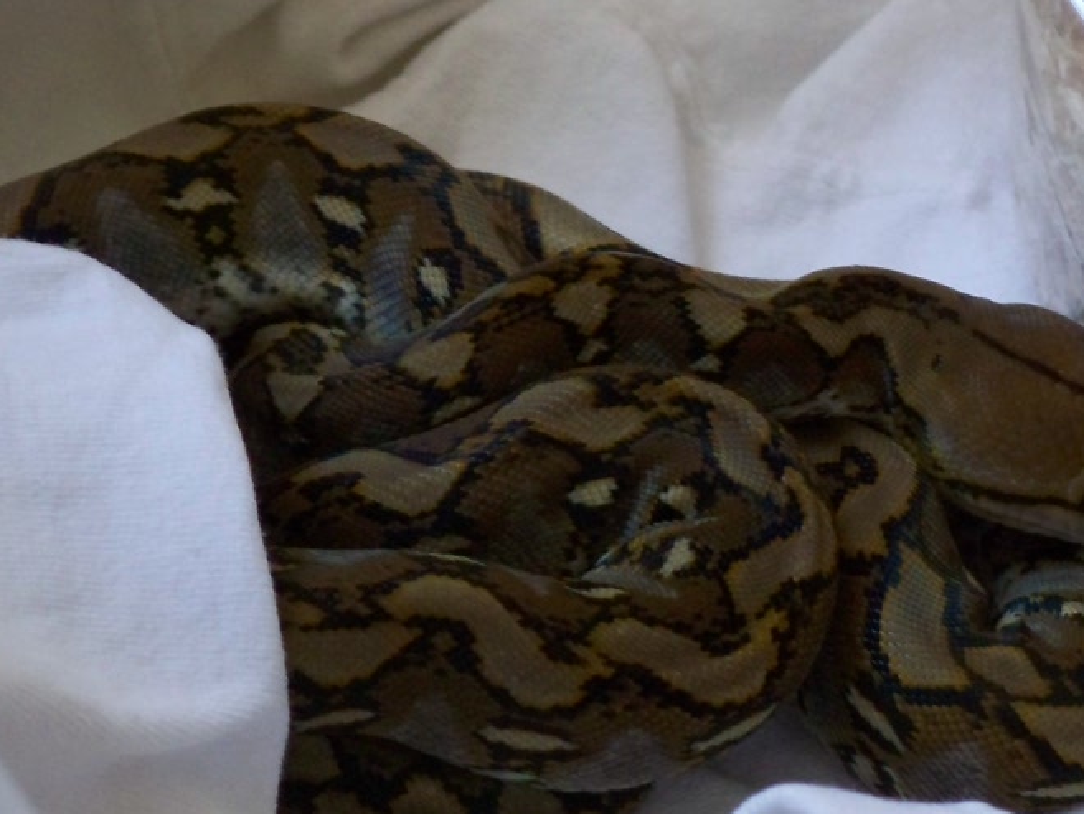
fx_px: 7611
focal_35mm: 243
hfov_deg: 8.1
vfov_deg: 6.1
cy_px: 319
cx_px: 790
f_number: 4
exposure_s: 1/125
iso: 400
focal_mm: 28
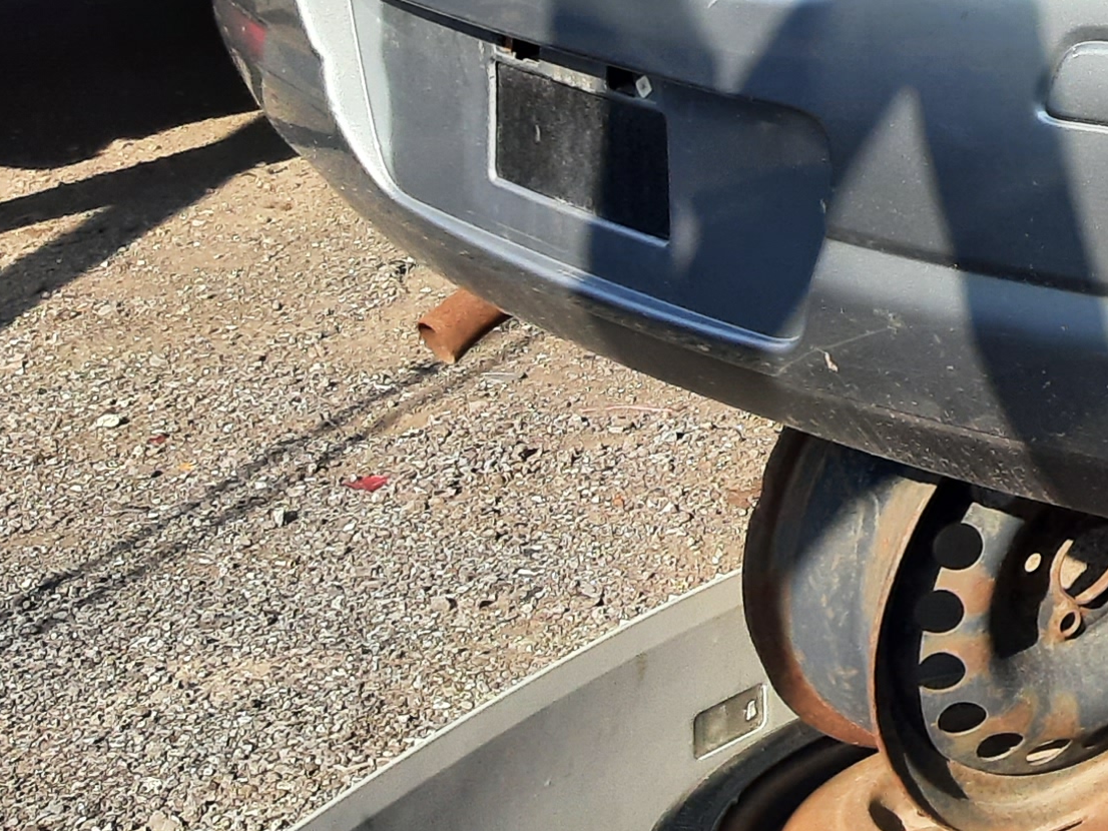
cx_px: 1786
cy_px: -396
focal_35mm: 94
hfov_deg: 18.0
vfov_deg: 14.7
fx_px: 3009
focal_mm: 3.92
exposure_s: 1/1025
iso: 40
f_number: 1.7
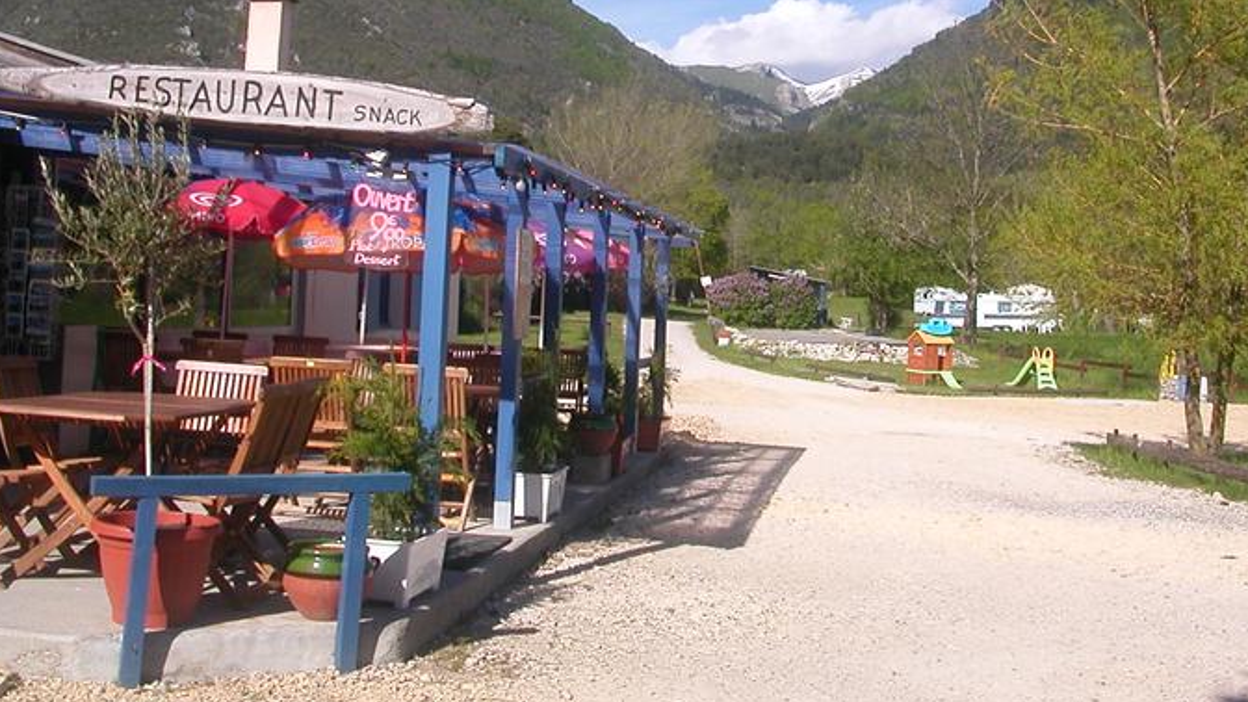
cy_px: 199
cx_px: 670
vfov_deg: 24.7
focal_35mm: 48
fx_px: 1588
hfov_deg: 42.9
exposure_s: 1/663
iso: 100
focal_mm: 5.6
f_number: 4.5
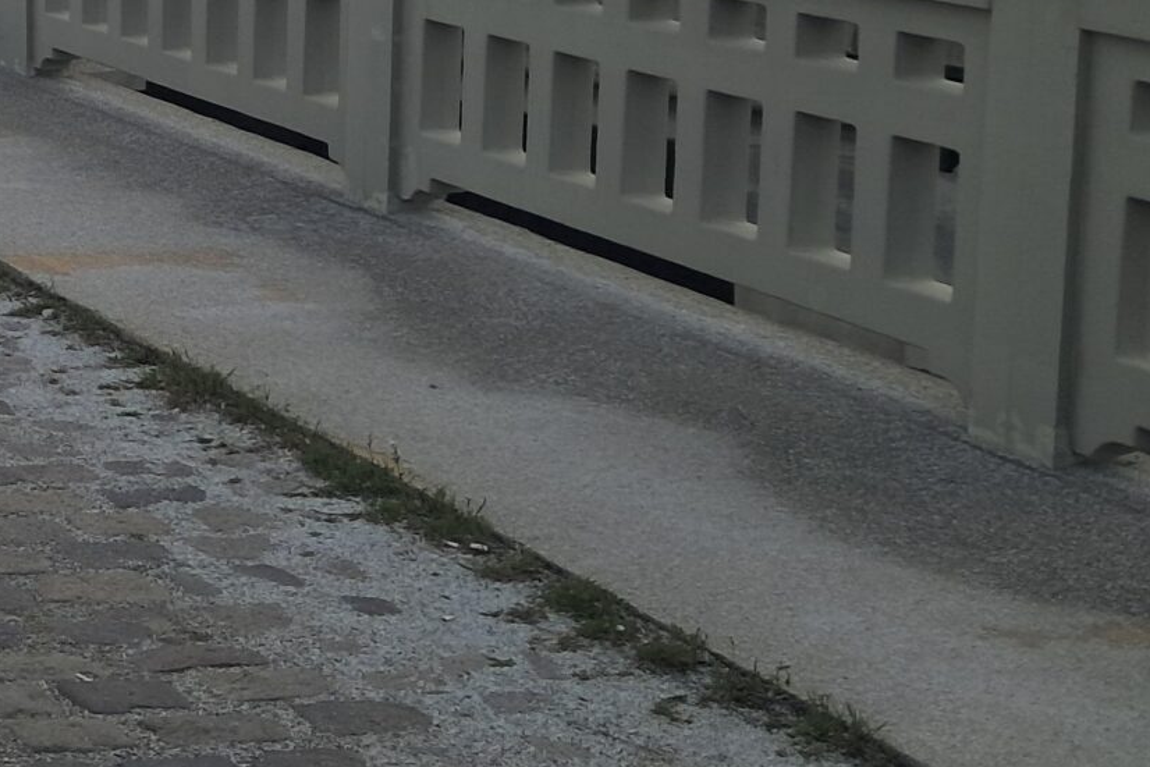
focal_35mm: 87
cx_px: -608
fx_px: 2779
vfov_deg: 15.3
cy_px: -78
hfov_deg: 20.0
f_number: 1.8
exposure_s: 1/449
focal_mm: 4
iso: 50
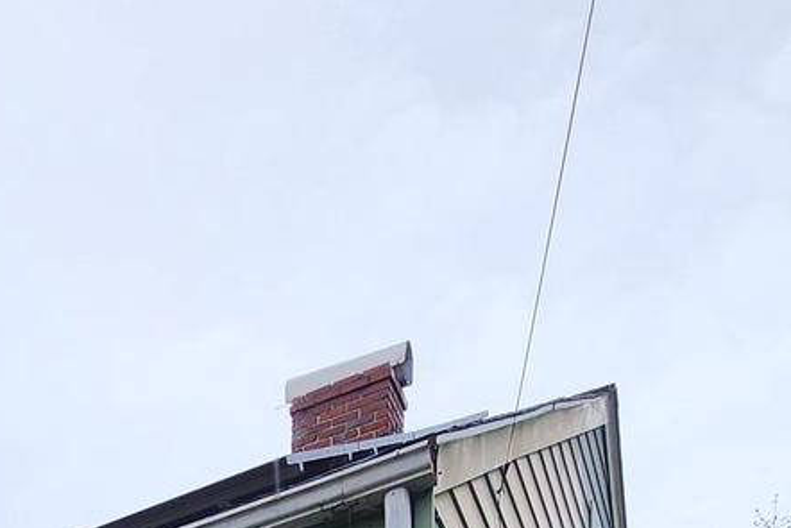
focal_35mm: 47
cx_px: 5
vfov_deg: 16.3
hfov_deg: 37.6
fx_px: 1033
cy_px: 1197
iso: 50
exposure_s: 1/288
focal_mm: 2.2
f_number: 2.2
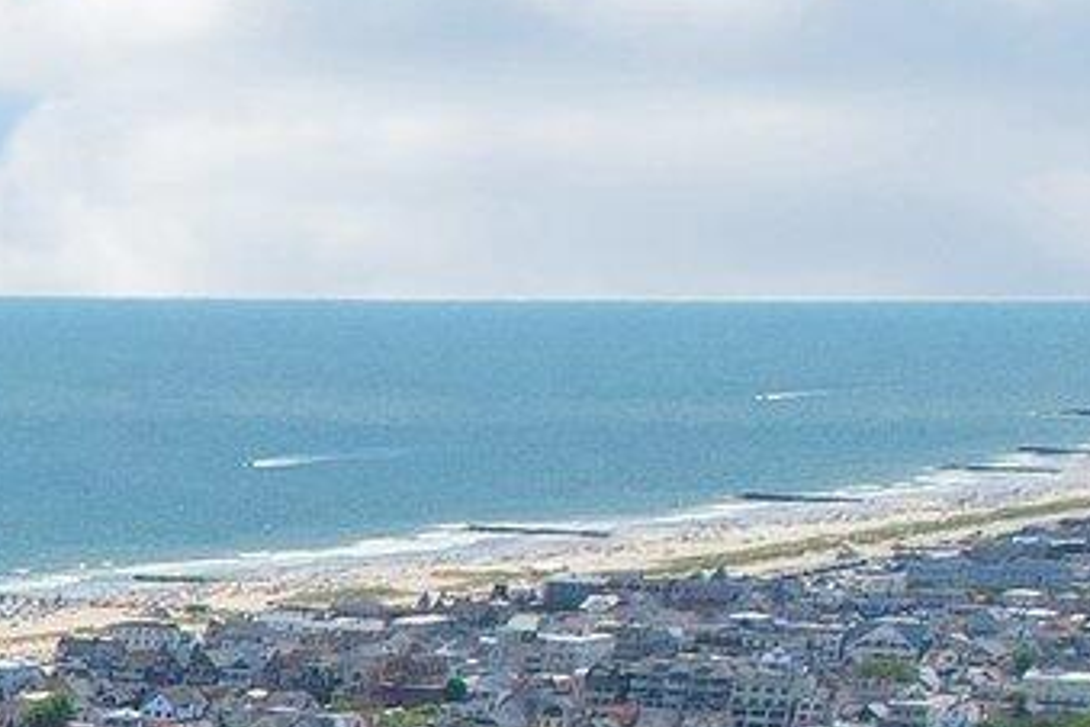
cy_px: 1636
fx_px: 4027
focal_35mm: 133
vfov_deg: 9.4
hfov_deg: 11.3
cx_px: -1926
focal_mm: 8.4
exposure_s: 1/1600
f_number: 2.8
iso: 100
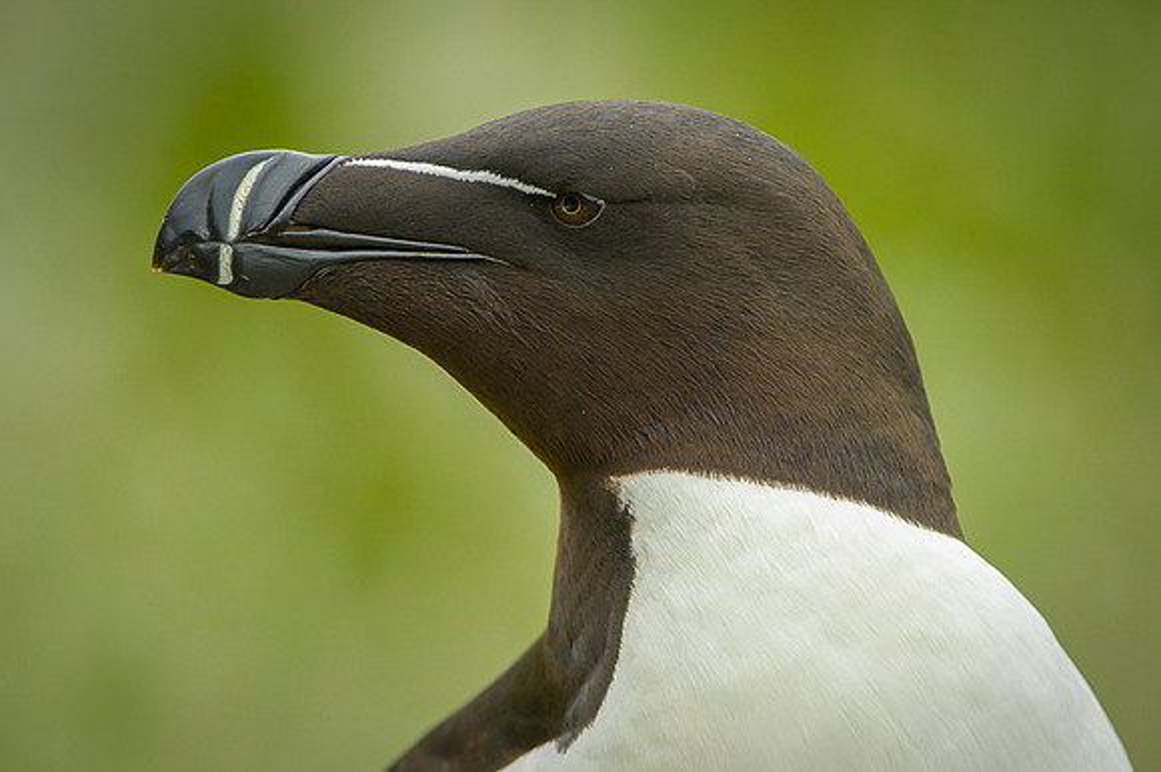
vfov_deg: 1.4
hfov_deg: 2.1
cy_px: 313
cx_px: 717
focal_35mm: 983
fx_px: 31689
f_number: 5.6
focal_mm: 500
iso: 800
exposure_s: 1/400
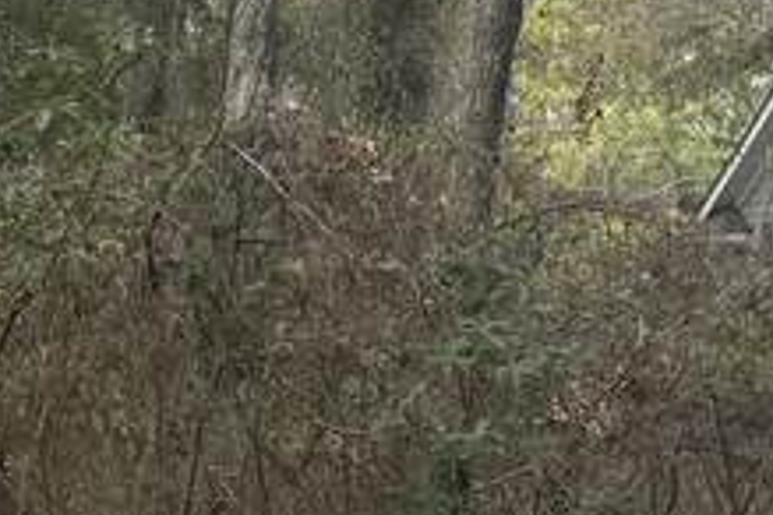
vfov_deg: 9.3
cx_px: 95
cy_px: 4
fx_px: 3135
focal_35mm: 146
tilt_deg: +5.6
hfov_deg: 13.9
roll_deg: -0.6
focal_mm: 6.76
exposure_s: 1/1060
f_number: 1.78
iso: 100
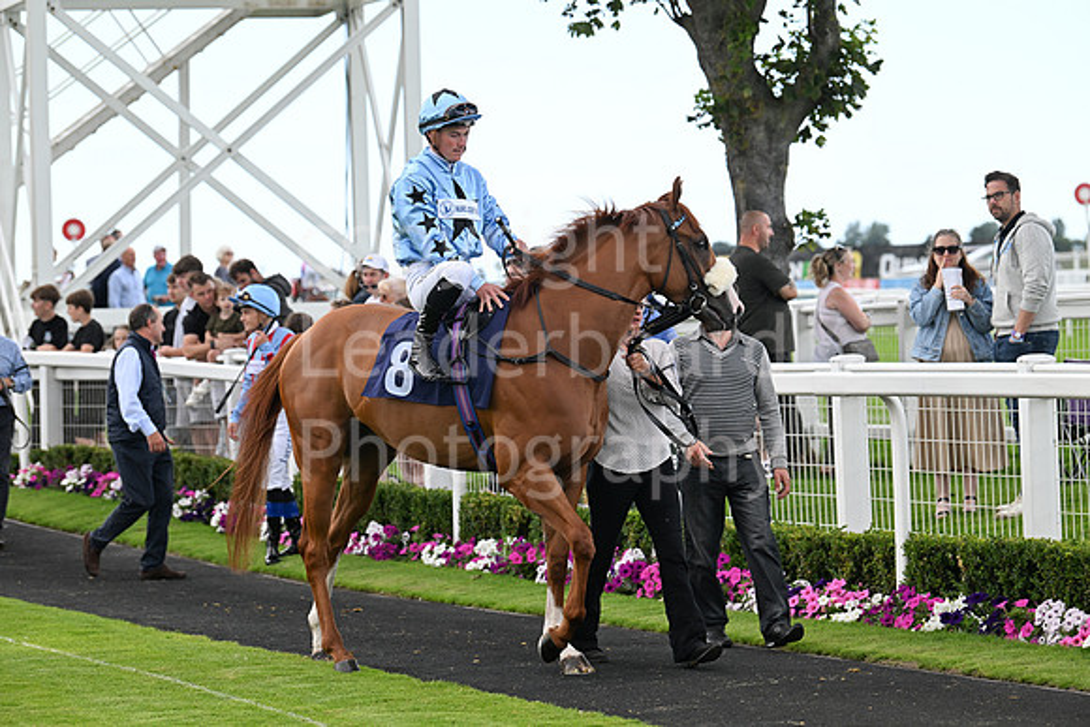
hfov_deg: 14.7
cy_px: 364
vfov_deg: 9.8
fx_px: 4240
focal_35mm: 140
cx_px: 545
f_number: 5
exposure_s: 1/800
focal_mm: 140
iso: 500
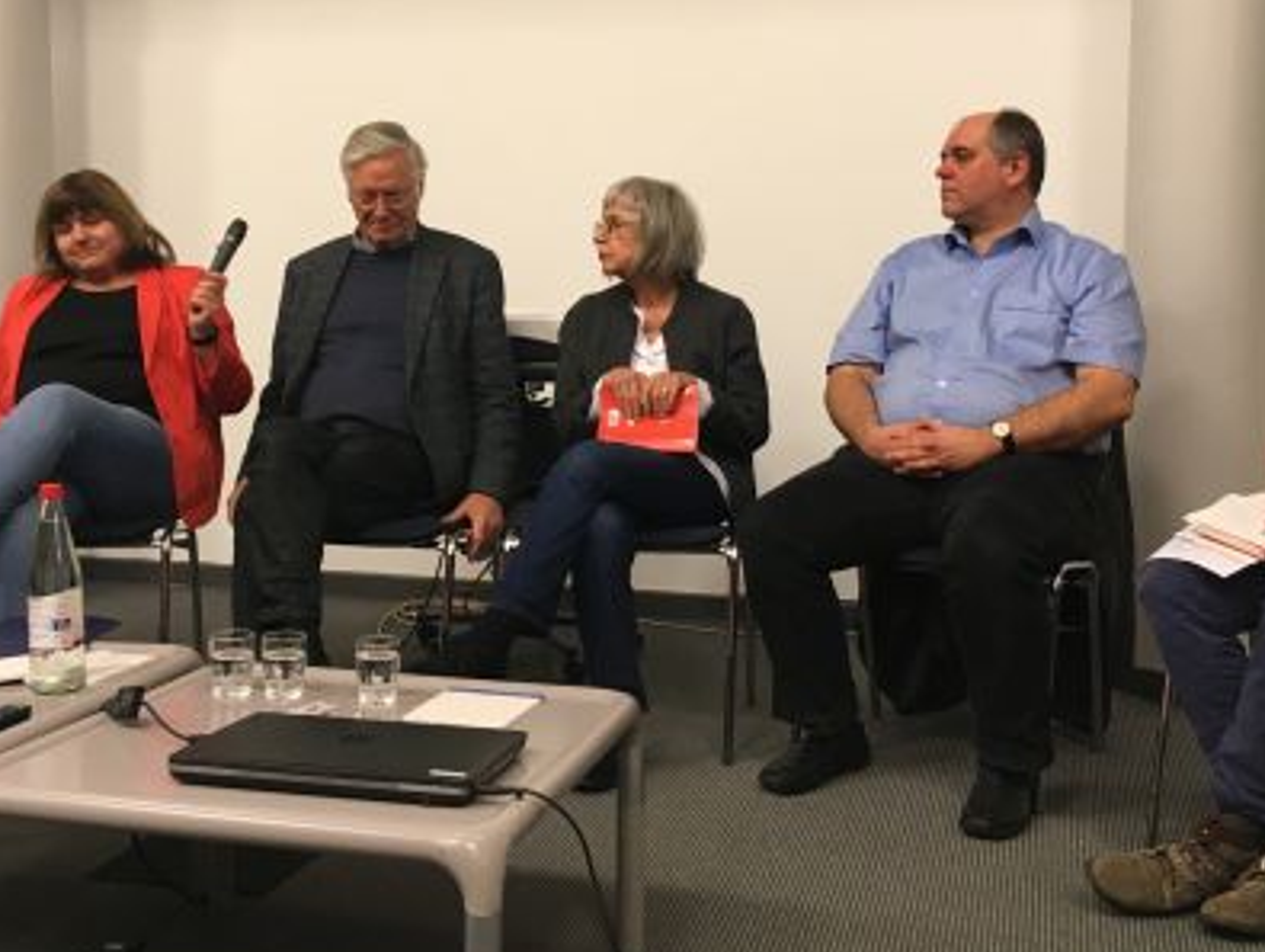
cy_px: 381
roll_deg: +0.0
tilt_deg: -3.7
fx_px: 1609
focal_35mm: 44
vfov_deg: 32.8
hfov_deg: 42.8
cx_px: 544
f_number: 2.2
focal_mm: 4.15
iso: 80
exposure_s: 1/33
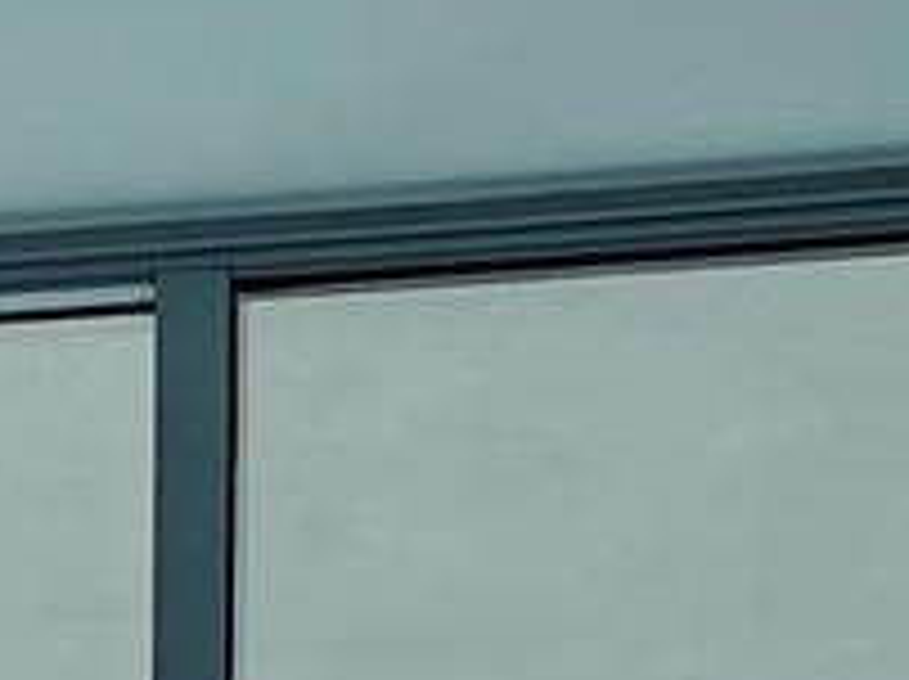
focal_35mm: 206
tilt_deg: -2.5
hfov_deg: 9.3
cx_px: -590
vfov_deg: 6.4
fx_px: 5403
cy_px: 2225
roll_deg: -0.5
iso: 32
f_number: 1.6
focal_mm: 5.1
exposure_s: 1/621
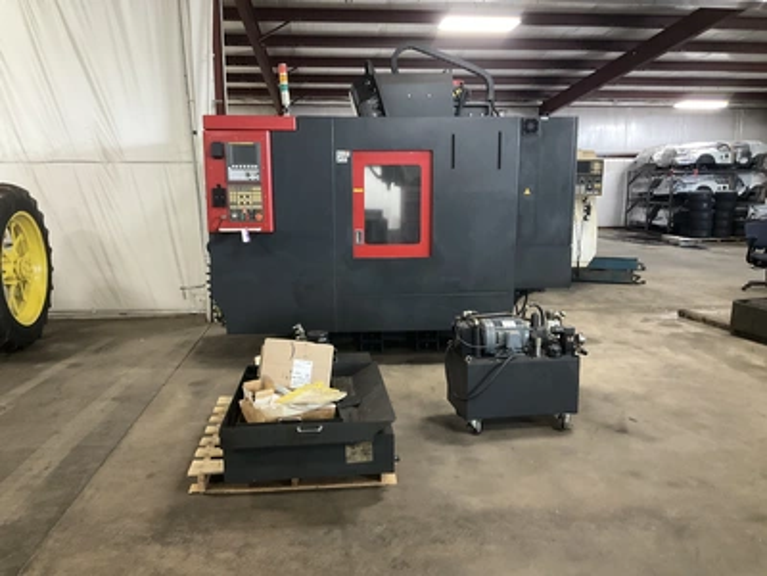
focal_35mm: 29
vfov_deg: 48.2
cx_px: 384
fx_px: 643
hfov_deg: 61.7
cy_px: 288
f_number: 1.8
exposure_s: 1/60
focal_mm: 3
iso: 250
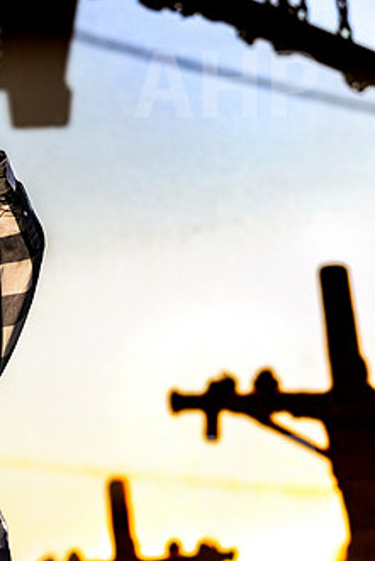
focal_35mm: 184
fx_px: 2872
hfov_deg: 7.4
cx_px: -97
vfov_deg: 11.2
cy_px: 286
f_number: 4
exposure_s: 1/4000
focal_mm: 105
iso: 640
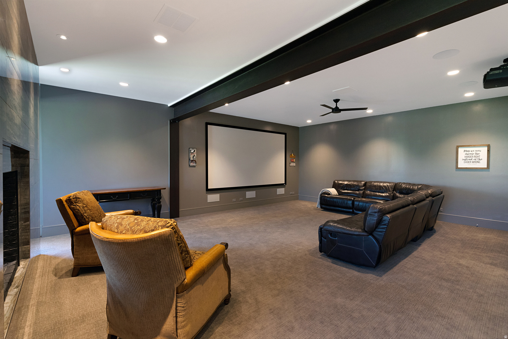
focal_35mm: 16
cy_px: 170
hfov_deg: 96.7
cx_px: 254
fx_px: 226
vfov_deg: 73.8
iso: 1250
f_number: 9
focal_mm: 16
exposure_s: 1/10
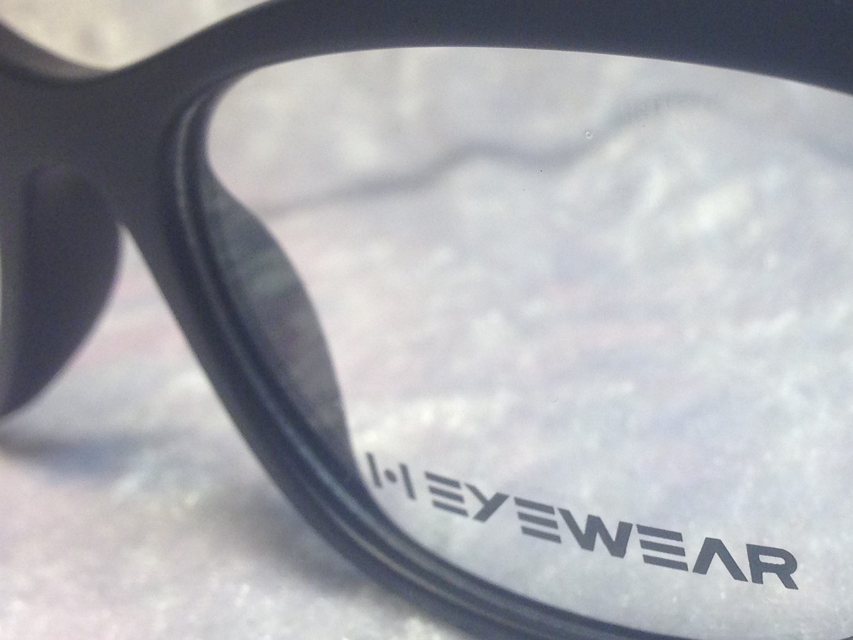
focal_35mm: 72
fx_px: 1774
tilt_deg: -10.8
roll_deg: -0.1
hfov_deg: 26.8
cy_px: 268
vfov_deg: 20.4
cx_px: 610
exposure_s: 1/100
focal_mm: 4.12
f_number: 2.4
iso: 80
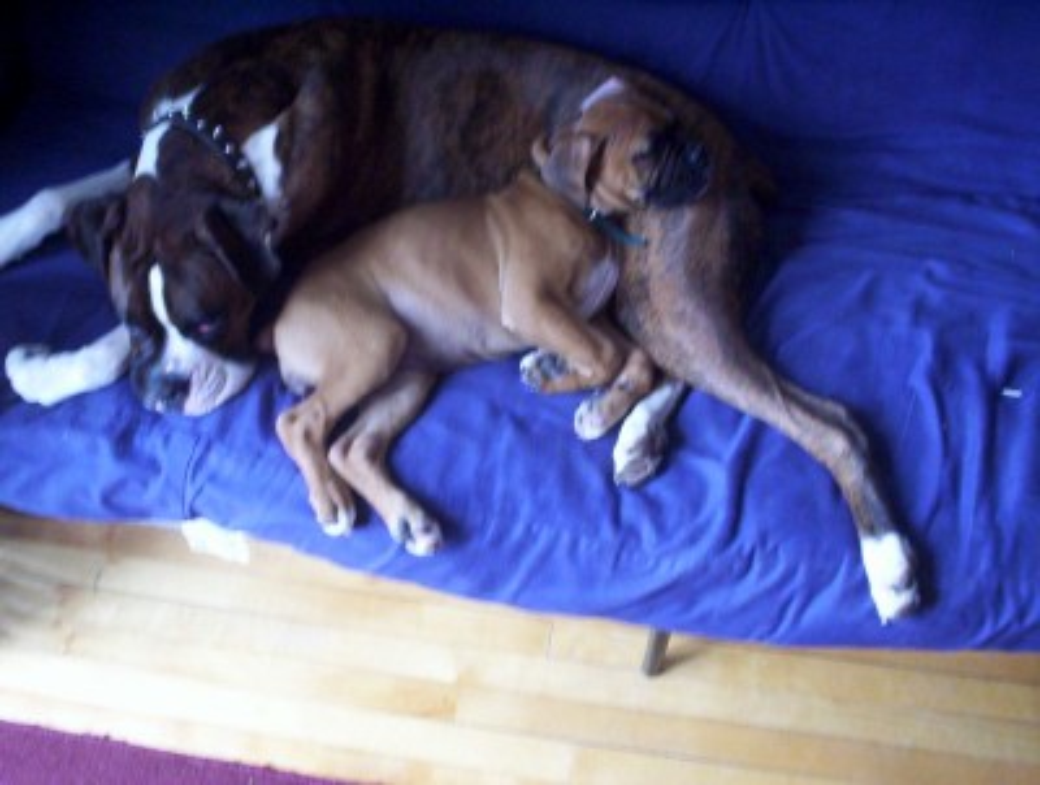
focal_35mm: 38
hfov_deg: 48.9
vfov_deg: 37.9
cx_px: 520
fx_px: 1144
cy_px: 392
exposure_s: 1/11.9
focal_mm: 4.99
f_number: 4.5
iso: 200
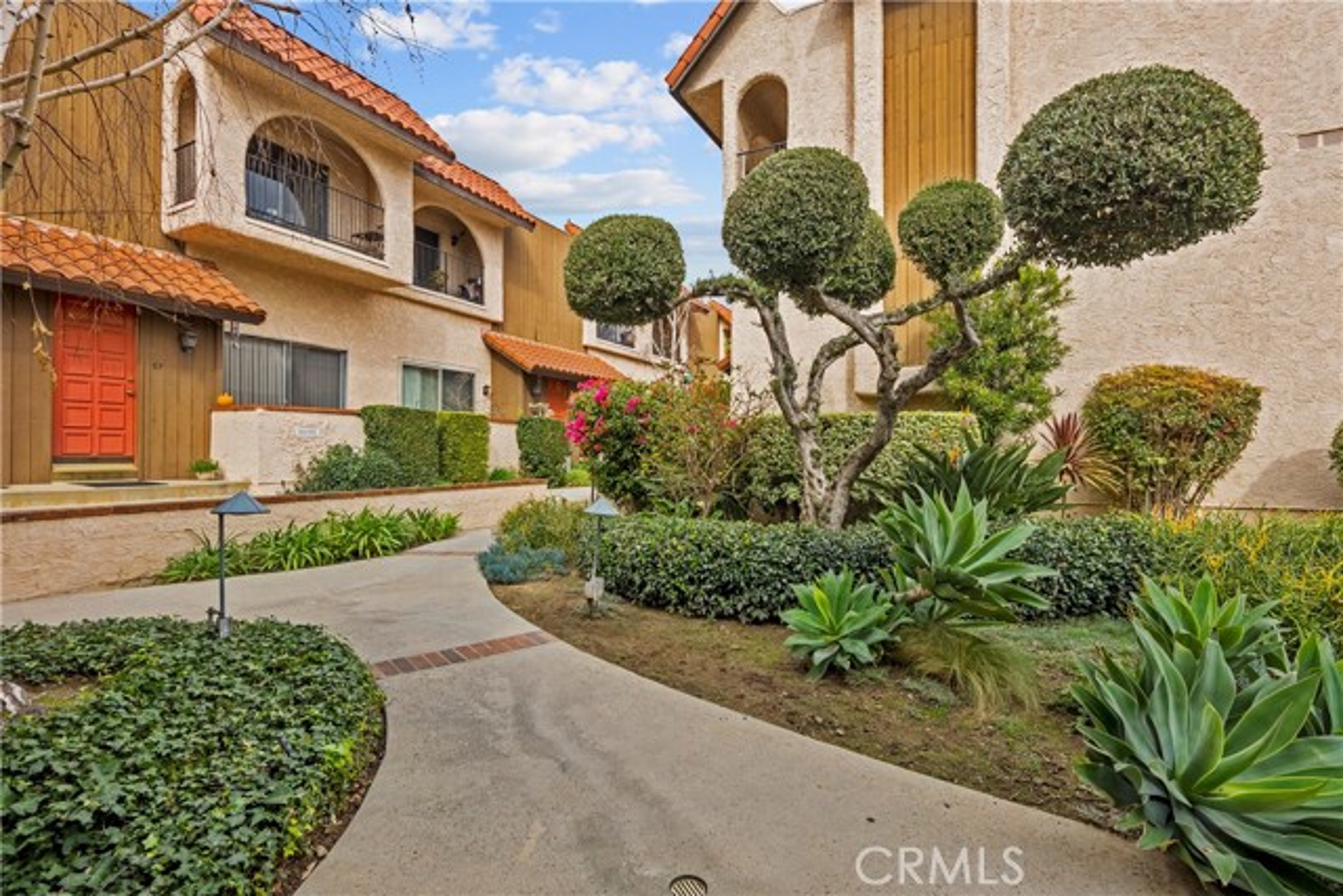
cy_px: 448
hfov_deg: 96.7
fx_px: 597
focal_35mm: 16
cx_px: 672
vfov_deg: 73.8
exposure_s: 1/640
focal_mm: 16
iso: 250
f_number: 6.3
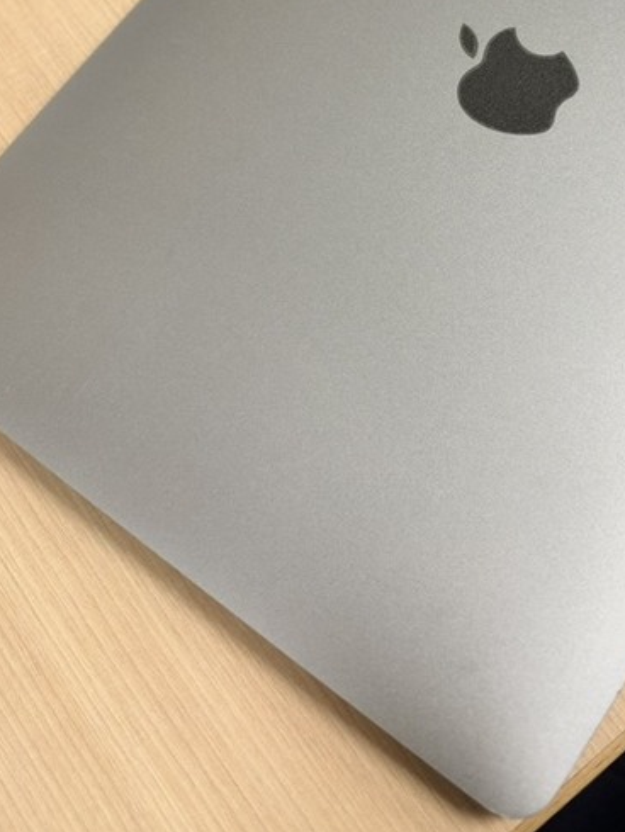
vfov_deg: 39.0
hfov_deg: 30.4
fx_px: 1130
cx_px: 465
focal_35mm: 47
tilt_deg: -68.0
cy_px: 173
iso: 250
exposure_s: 1/120
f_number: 1.8
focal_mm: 6.93
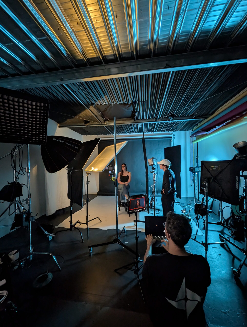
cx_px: 124
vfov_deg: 110.5
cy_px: 164
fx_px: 114
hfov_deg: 94.6
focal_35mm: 12
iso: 499
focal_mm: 2.23
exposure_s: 1/23.8
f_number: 1.95
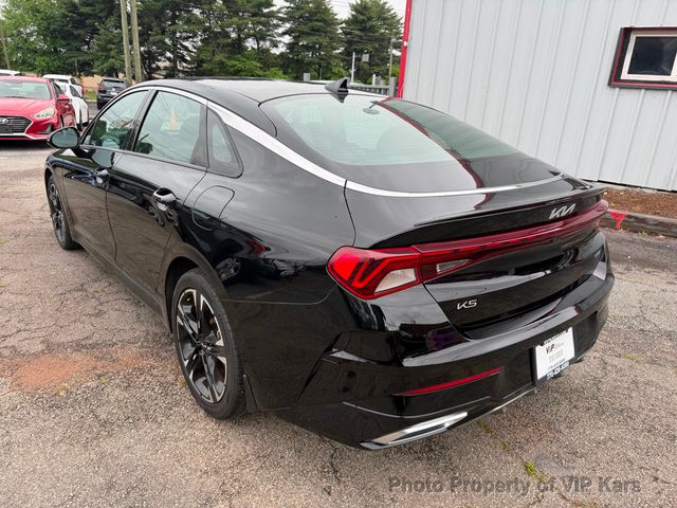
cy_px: 254
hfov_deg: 71.6
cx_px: 338
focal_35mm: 24
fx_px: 469
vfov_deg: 56.8
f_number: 1.78
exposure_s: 1/391
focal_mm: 6.76
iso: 80
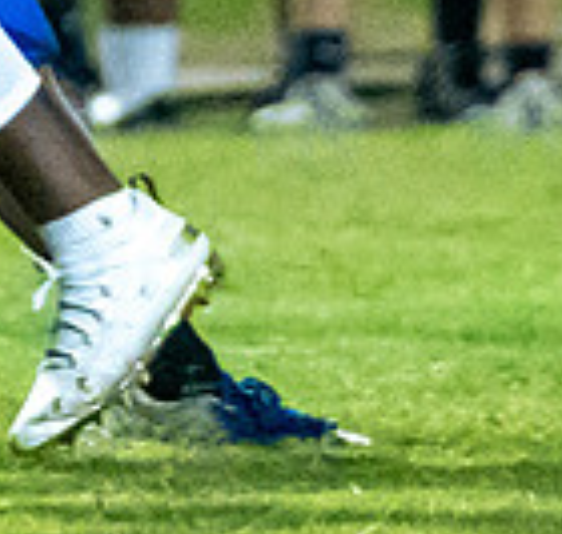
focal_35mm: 2268
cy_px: 49
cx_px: -881
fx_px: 40631
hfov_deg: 0.8
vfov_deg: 0.8
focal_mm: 280
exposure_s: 1/800
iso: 20000
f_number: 4
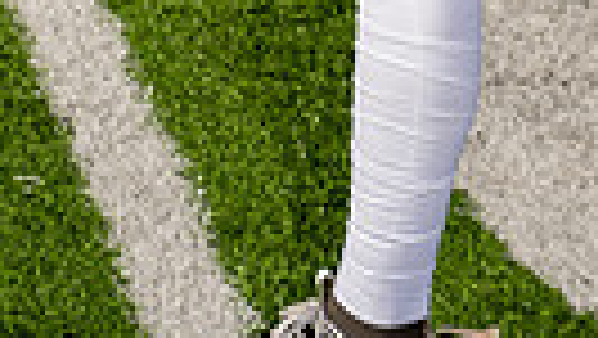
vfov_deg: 4.7
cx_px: 297
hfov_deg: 8.7
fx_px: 3951
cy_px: -541
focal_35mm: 249
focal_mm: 70
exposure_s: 1/1250
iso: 100
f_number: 4.5
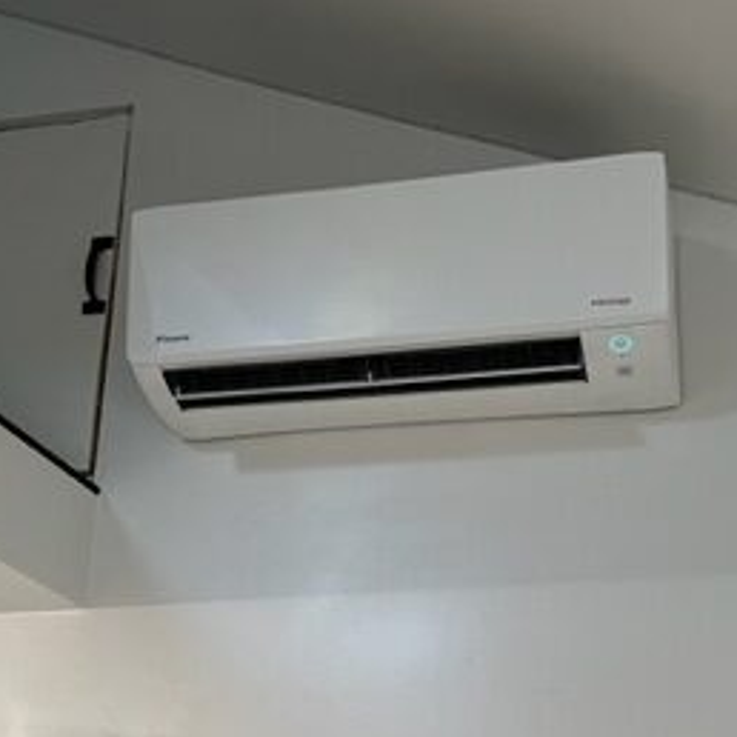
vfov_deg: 29.7
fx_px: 1373
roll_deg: -2.3
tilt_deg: +19.0
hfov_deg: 30.0
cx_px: 394
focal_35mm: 57
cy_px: 520
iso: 125
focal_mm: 5.1
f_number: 1.6
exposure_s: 1/60
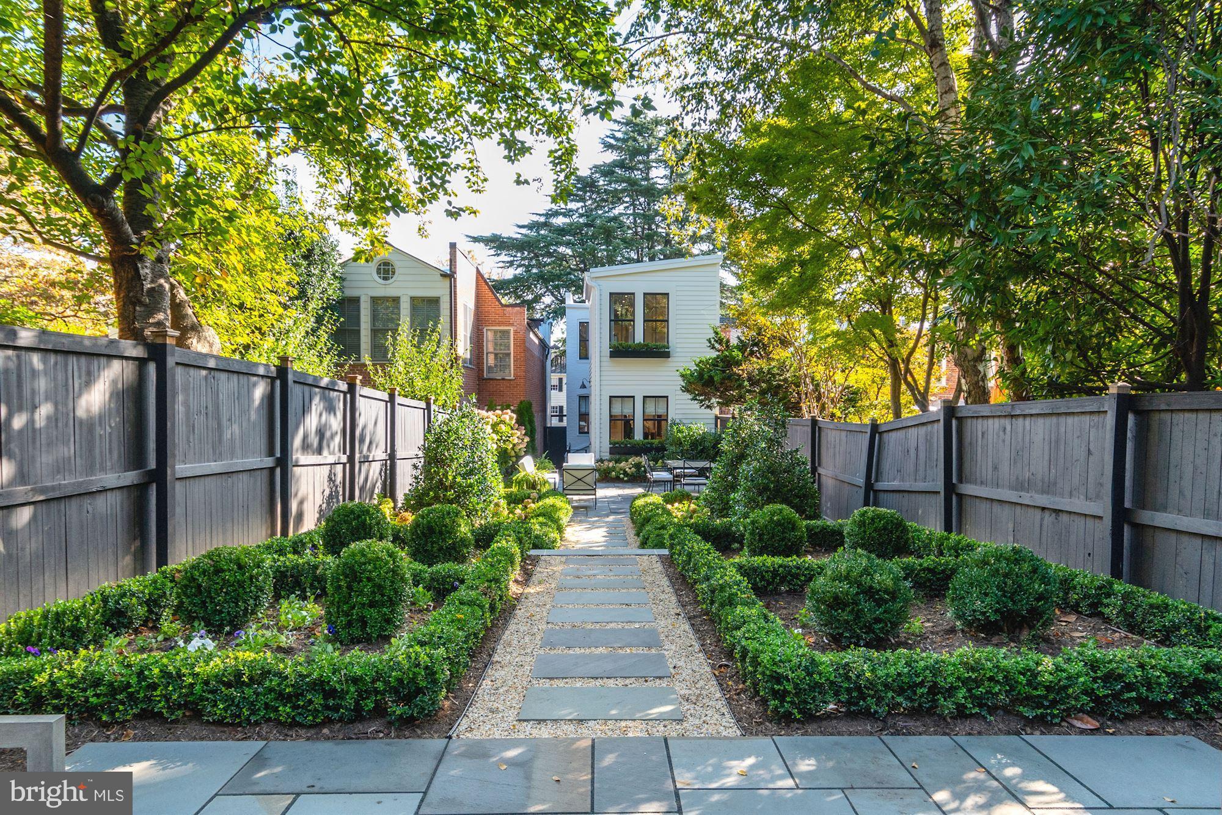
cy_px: 408
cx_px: 611
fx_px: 713
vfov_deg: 59.5
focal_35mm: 21
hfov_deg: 81.2
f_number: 8
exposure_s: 1/80
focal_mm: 14
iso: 250
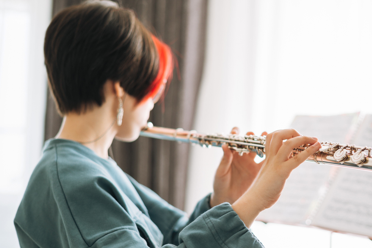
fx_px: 765
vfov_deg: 18.4
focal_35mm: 74
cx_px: 236
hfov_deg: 27.2
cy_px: 148
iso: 200
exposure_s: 1/160
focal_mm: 50
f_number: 2
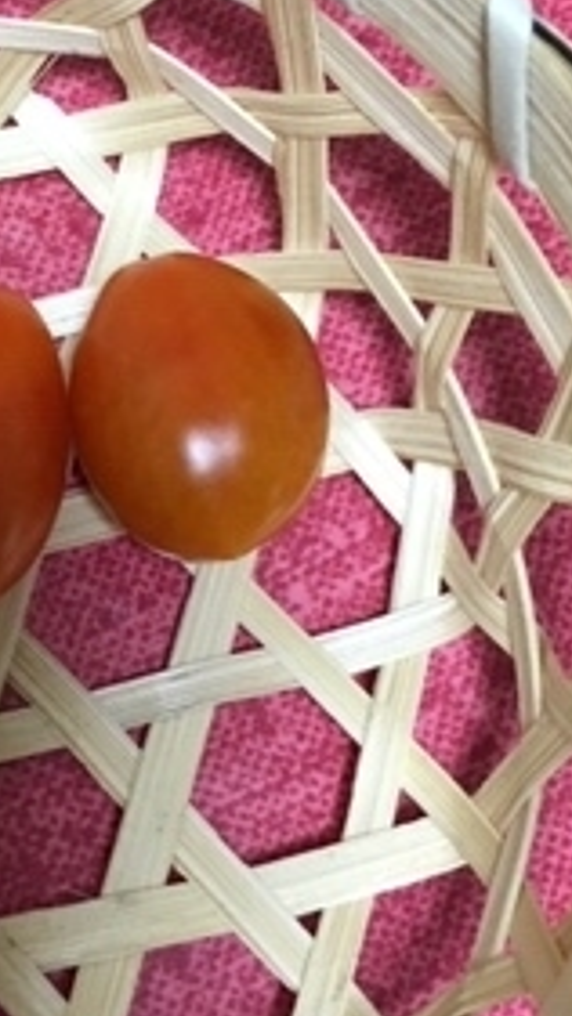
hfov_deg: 16.2
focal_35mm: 72
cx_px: -83
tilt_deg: -74.3
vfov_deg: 29.3
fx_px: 1942
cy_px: 405
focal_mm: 4.15
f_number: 2.2
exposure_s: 1/30
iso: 160
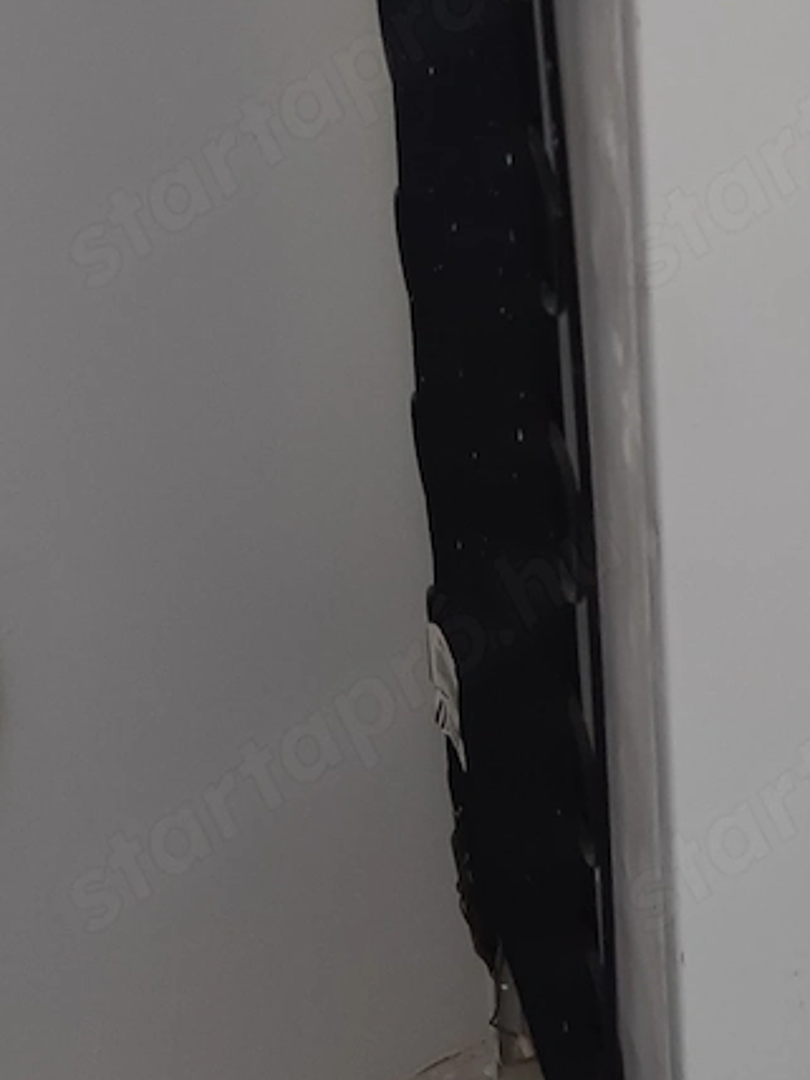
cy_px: 214
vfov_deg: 23.8
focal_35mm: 81
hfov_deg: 16.5
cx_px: 1231
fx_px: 2527
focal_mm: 3.93
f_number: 1.7
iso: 64
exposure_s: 1/50
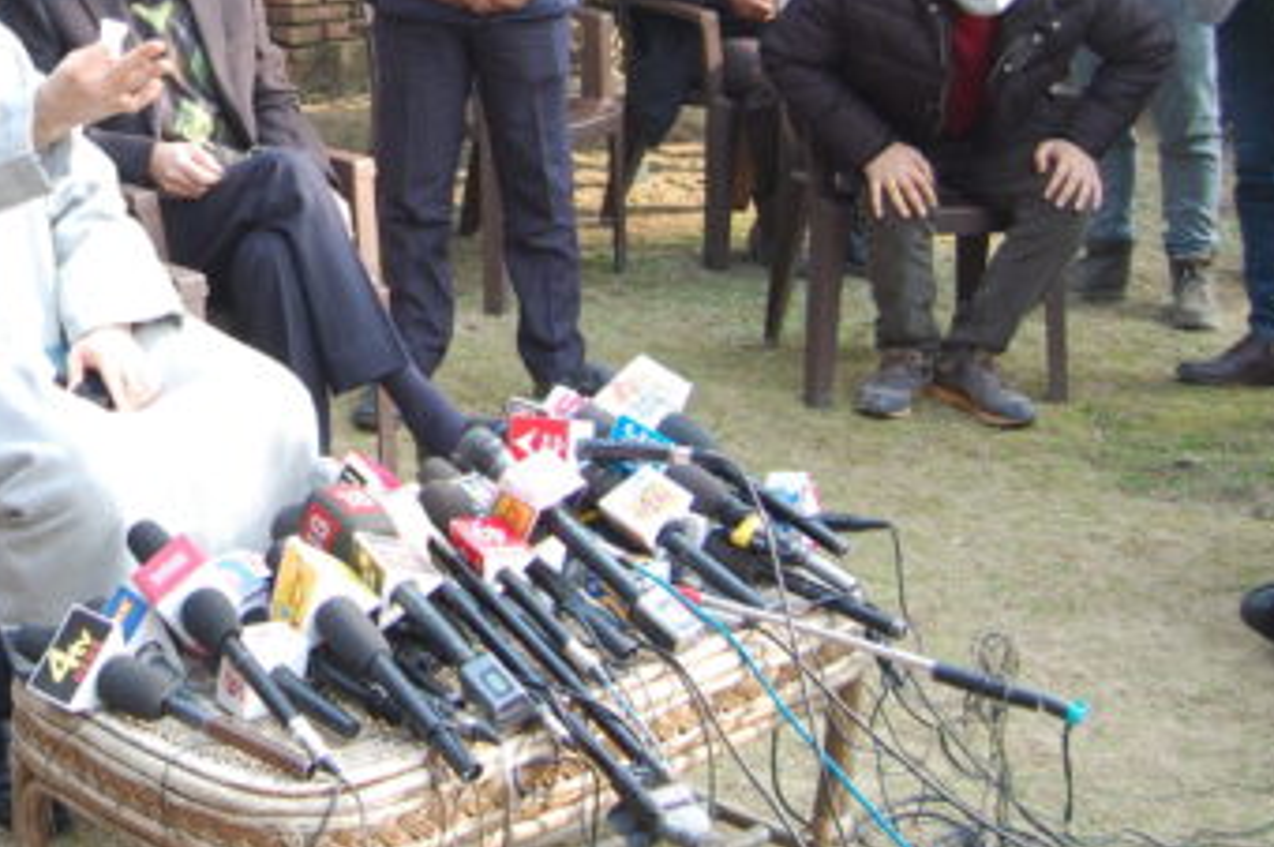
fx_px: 2511
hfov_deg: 27.3
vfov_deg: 18.8
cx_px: 96
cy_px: 56
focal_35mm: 71
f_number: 5.6
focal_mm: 23
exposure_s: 1/125
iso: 320
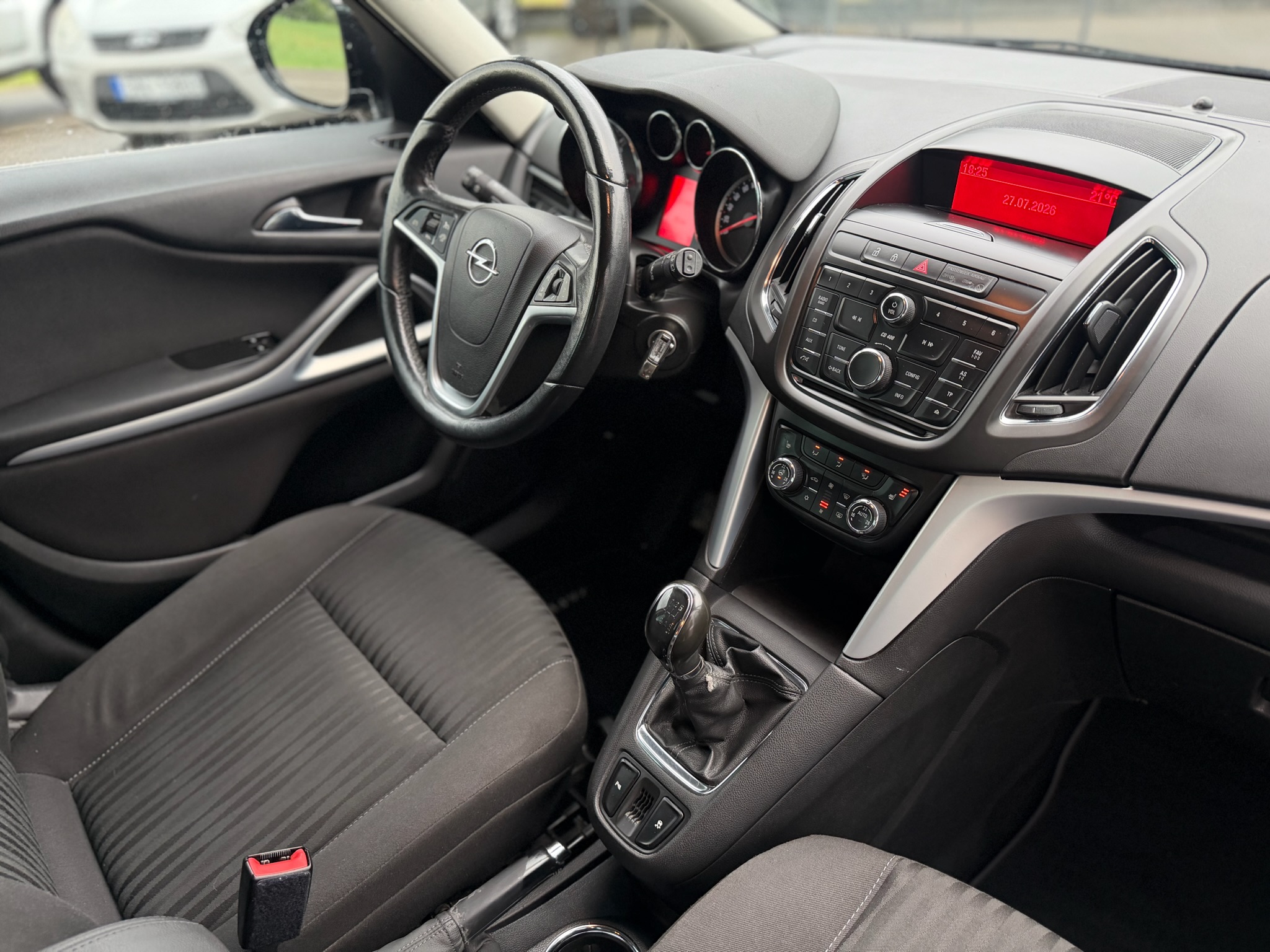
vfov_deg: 56.8
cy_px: 476
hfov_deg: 71.6
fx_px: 881
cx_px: 635
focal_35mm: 24
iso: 200
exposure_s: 1/88
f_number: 1.78
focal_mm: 6.76
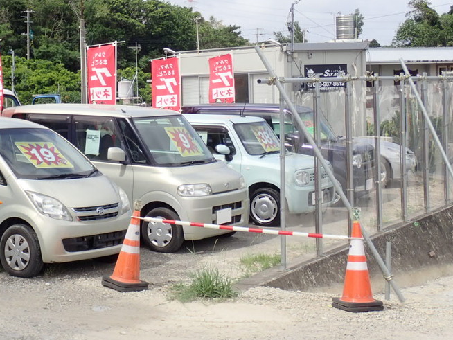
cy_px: 143
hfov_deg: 26.7
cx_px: 116
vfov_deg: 20.4
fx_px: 943
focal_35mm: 72
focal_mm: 8.41
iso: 100
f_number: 4.5
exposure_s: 1/400
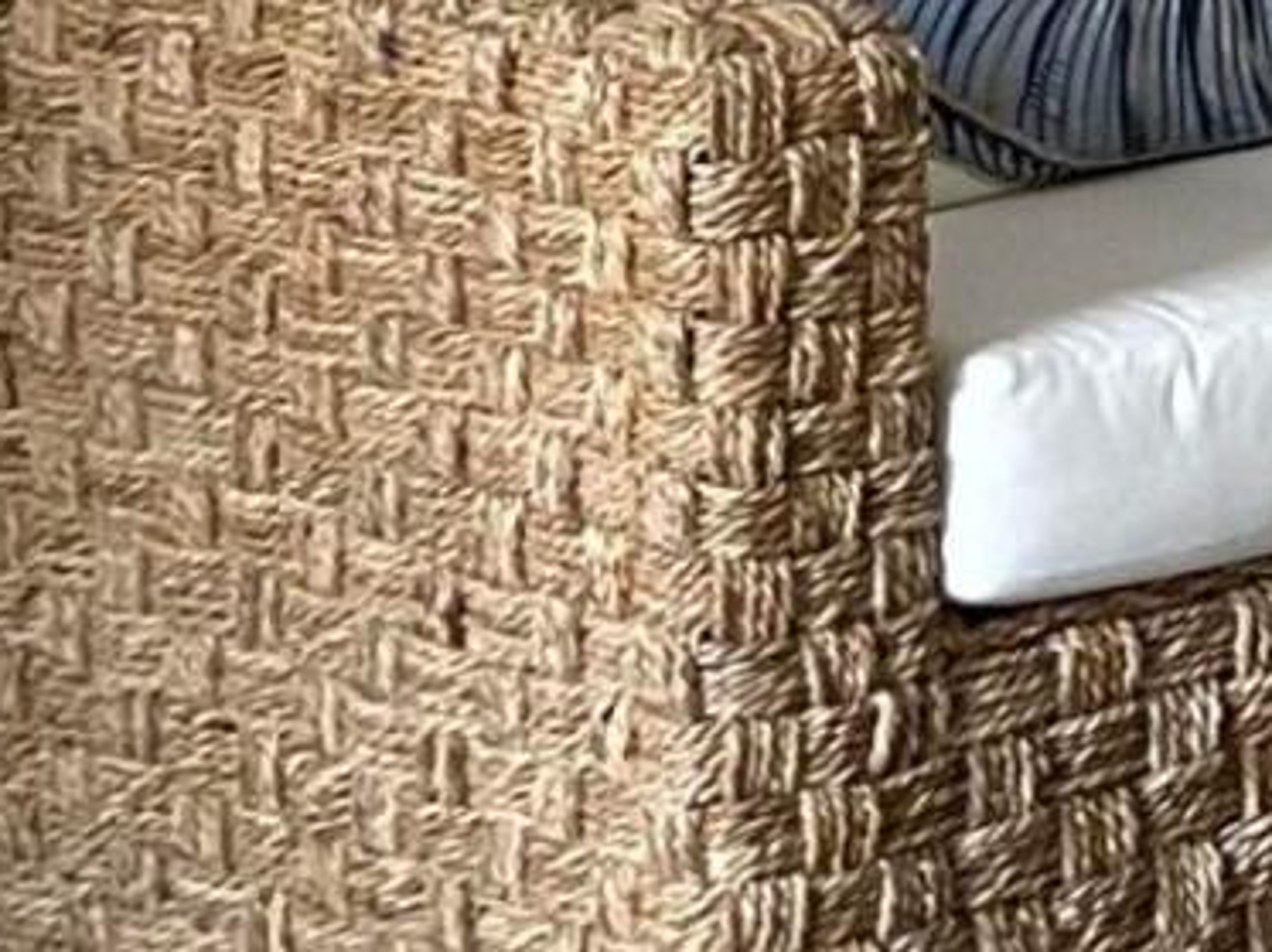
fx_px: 7379
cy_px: -740
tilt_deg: -6.6
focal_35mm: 201
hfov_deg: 8.2
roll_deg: -1.3
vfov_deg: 7.2
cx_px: 3963
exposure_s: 1/60
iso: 80
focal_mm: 4.2
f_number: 1.6
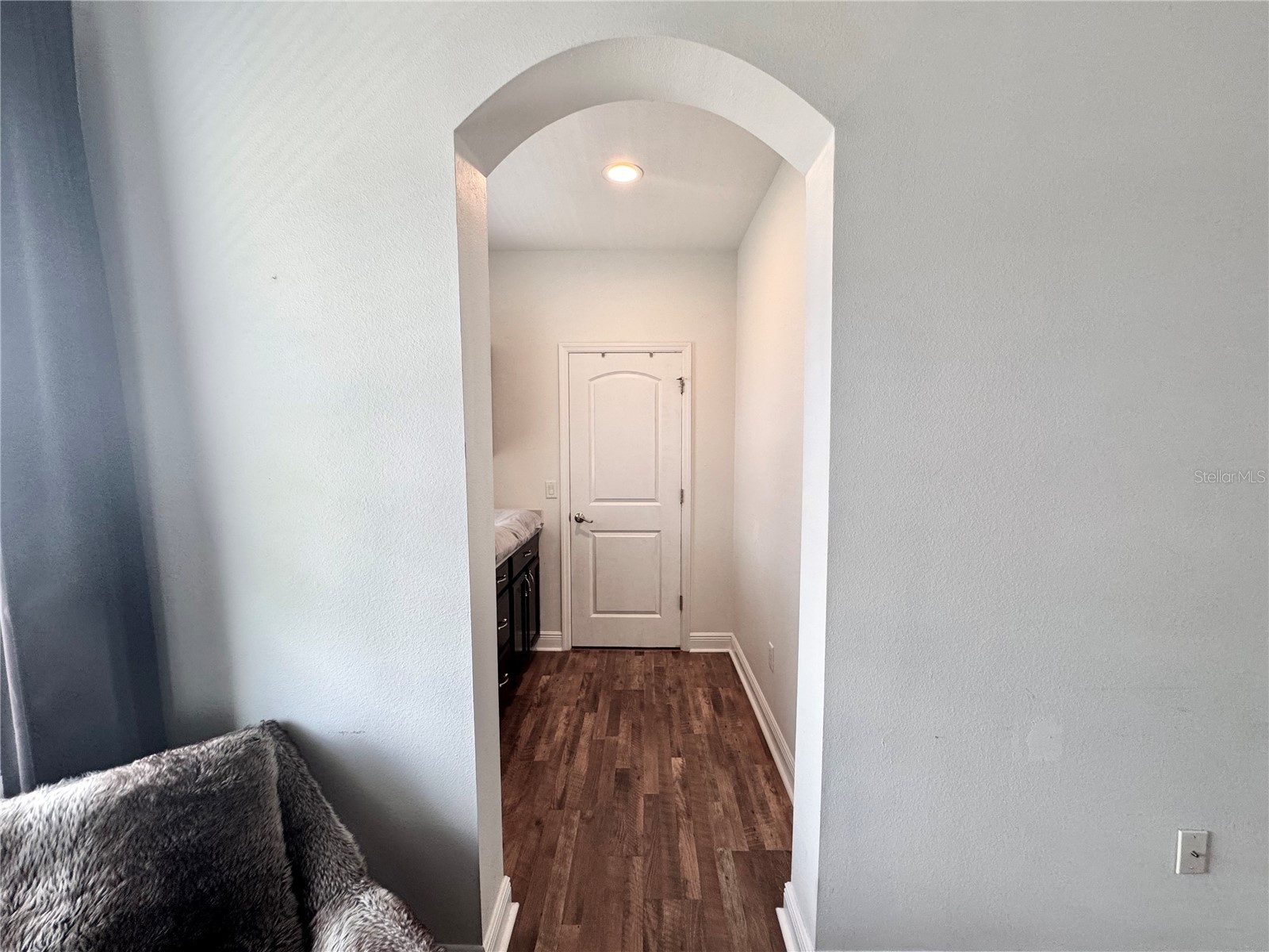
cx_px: 634
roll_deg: +0.3
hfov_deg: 102.1
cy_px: 476
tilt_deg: -4.8
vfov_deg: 85.7
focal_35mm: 14
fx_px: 513
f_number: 2.2
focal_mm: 2.22
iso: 160
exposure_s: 1/120
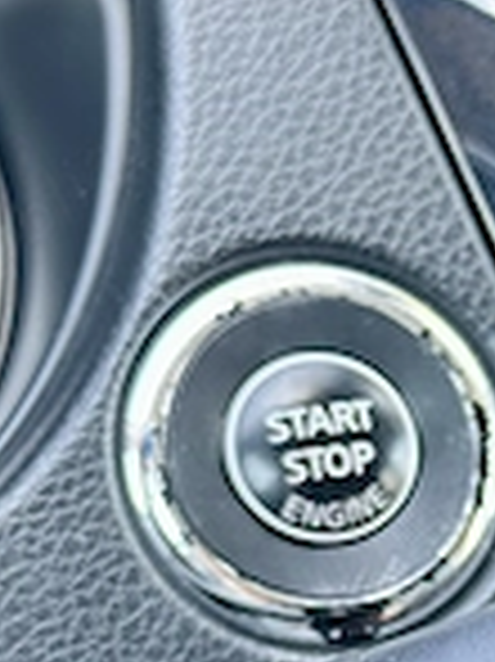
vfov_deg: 14.9
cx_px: 558
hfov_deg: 11.1
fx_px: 2501
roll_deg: -0.8
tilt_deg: -17.3
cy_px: 603
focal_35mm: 131
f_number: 1.78
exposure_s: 1/64
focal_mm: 6.86
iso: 80
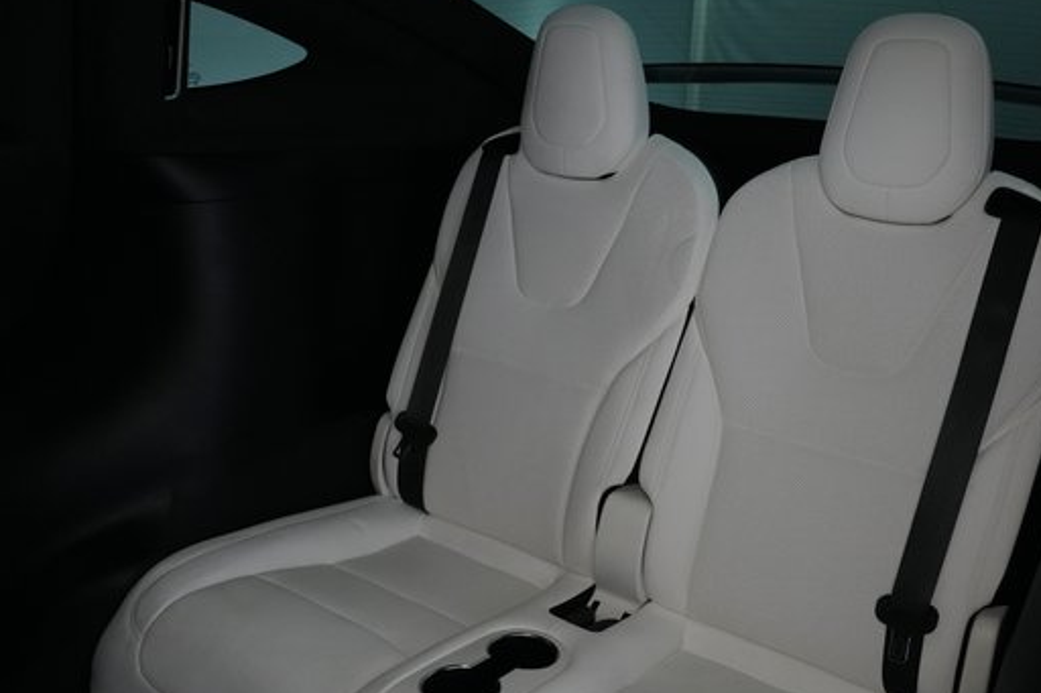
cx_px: 612
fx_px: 867
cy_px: 372
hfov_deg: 61.5
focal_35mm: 30
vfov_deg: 43.5
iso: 4000
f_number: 2.8
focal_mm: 24
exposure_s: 1/320
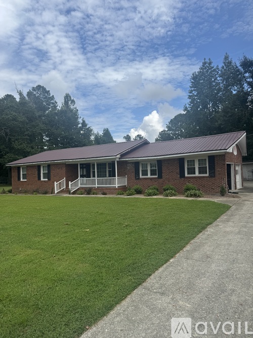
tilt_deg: +2.5
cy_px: 169
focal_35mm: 24
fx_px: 234
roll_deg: +2.4
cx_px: 126
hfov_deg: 56.8
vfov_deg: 71.6
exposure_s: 1/4950
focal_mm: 6.76
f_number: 1.78
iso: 80
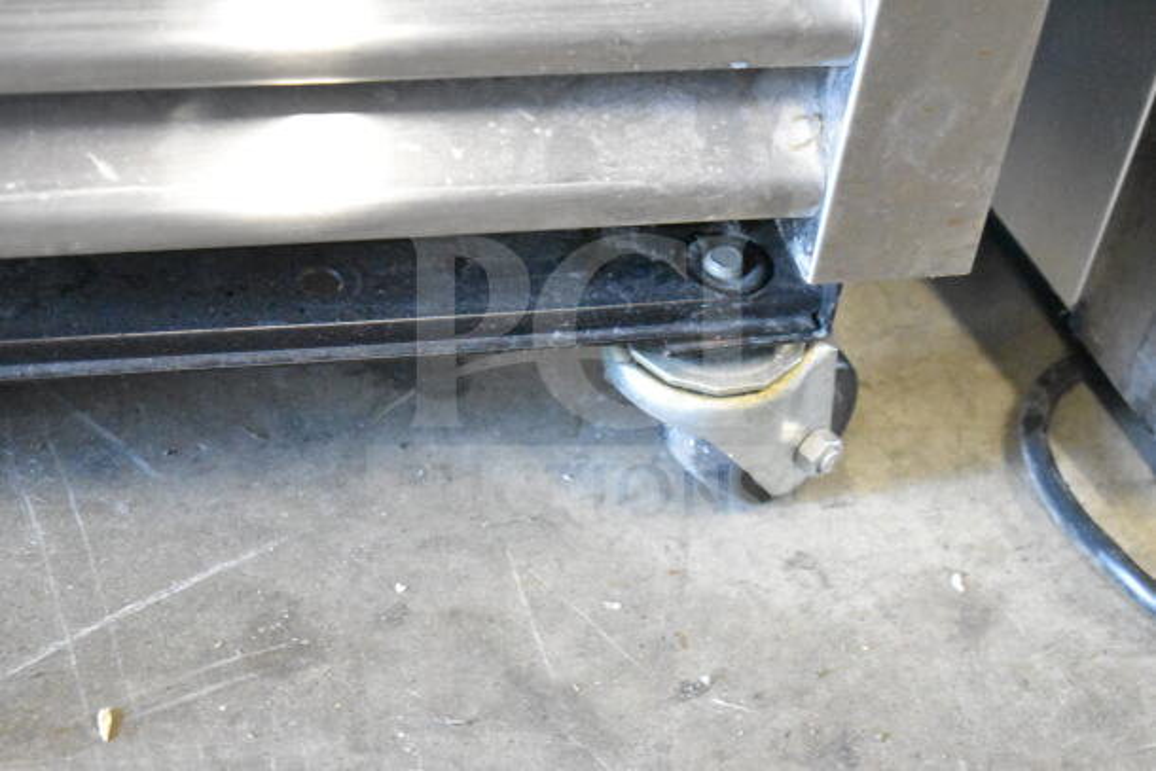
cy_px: 386
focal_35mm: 82
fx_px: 2650
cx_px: 578
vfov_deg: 16.6
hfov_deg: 24.6
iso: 16000
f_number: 5.6
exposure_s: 1/100
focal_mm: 55
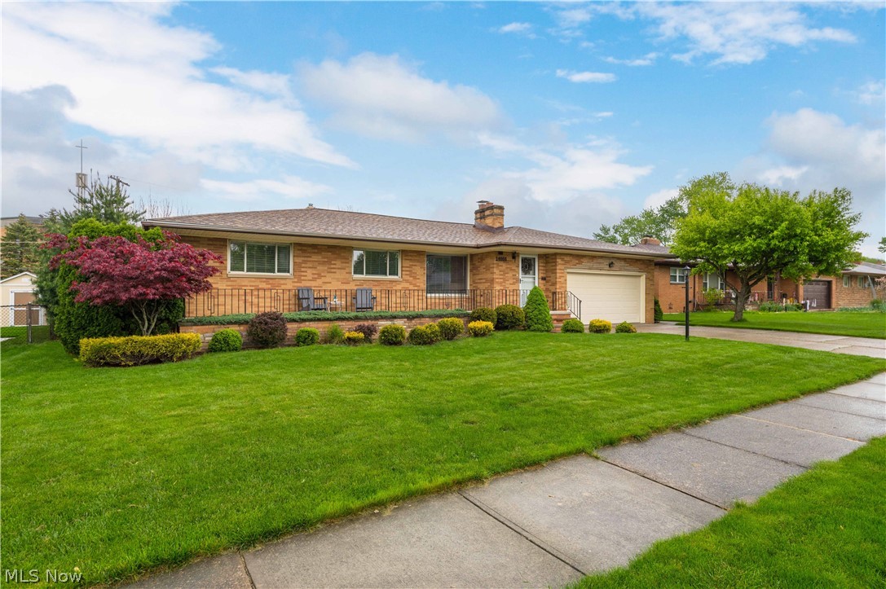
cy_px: 294
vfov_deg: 64.5
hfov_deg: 86.9
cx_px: 443
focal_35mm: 19
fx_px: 467
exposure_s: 1/80
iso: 200
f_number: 9
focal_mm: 19
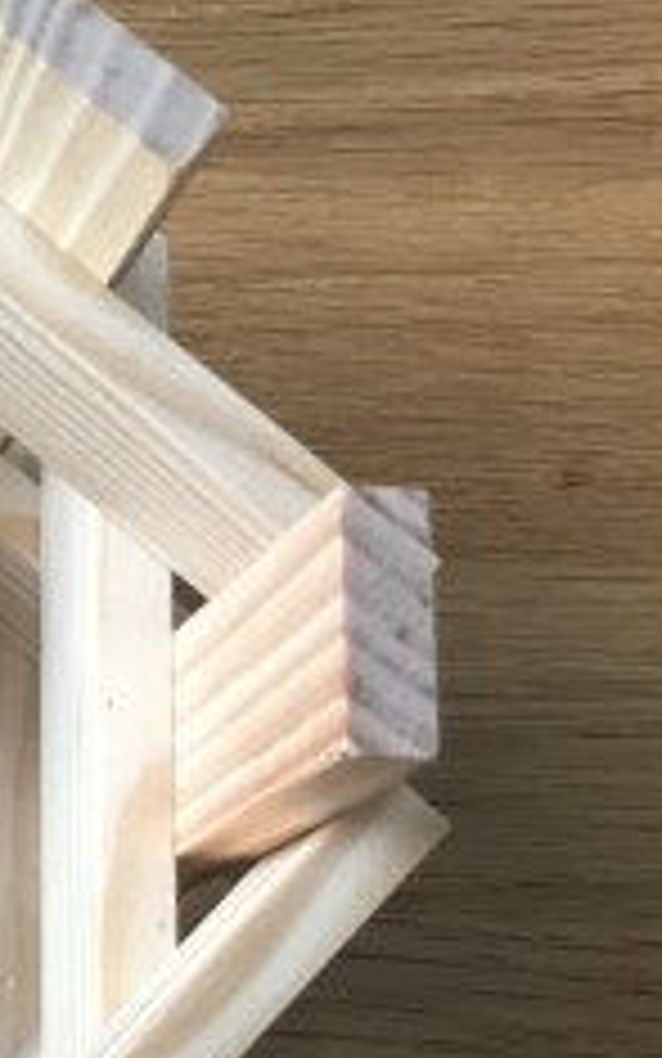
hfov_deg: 14.0
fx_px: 2337
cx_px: -585
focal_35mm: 81
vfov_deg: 25.2
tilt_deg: -78.0
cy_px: 783
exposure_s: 1/24
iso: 32
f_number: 1.8
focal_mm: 3.99
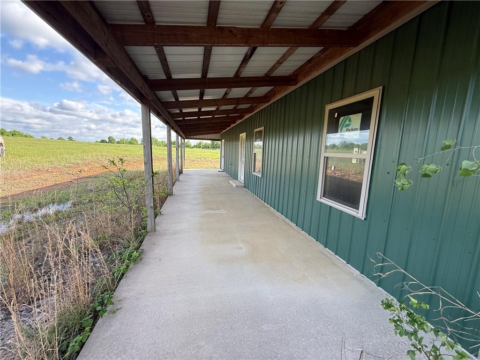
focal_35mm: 14
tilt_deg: -8.1
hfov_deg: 102.1
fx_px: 194
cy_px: 180
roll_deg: -3.0
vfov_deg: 85.7
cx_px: 240
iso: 64
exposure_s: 1/340
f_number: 2.2
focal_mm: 2.22
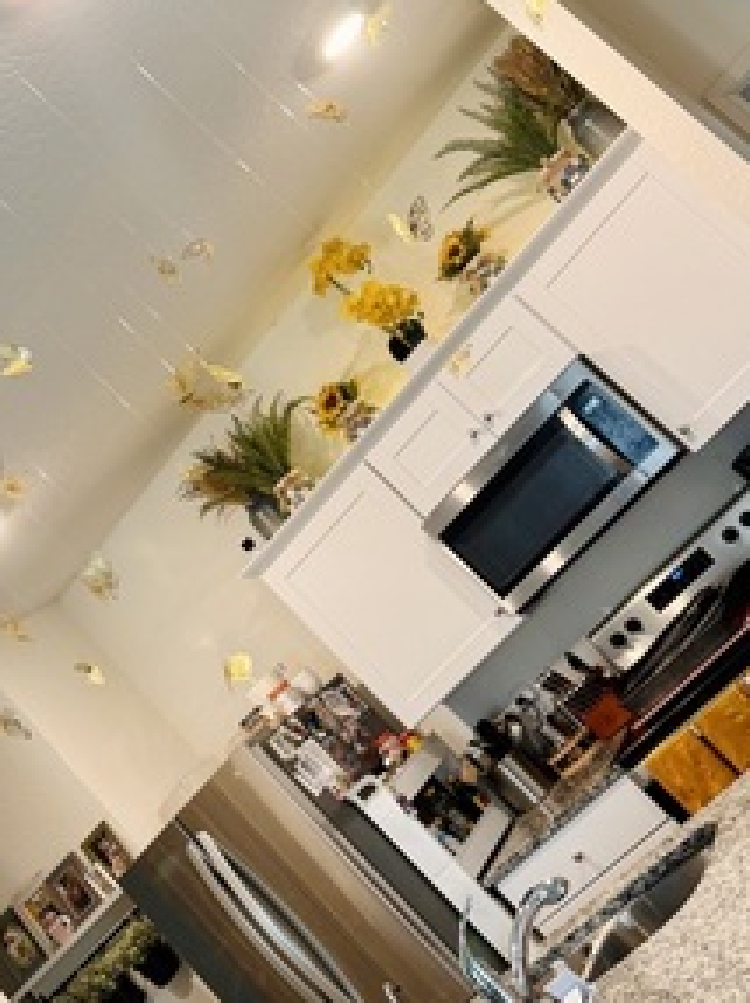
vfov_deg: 44.8
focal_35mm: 42
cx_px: 254
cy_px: 445
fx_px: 1215
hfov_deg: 34.0
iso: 125
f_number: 1.78
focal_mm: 6.76
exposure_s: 1/60
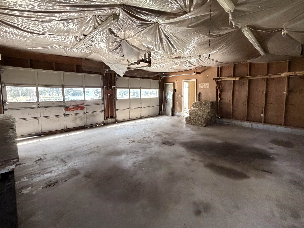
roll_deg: +0.5
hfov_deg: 93.9
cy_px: 105
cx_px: 172
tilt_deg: -4.5
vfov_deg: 78.0
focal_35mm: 16
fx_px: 141
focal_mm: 2.22
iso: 500
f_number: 2.2
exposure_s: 1/60
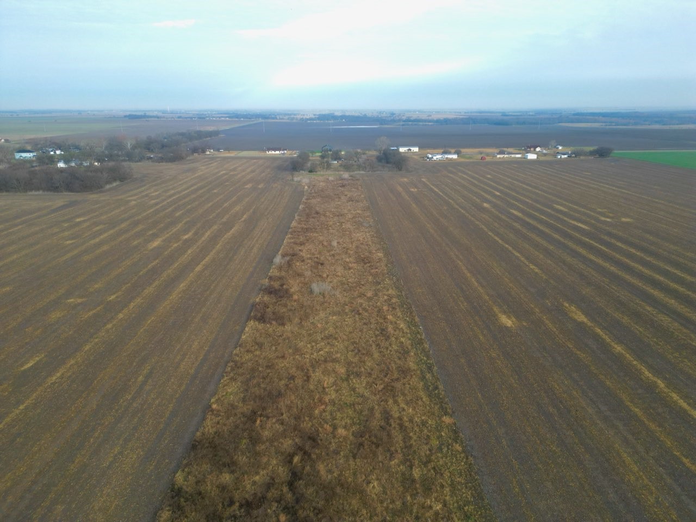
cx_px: 348
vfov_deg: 56.8
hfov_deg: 71.6
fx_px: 483
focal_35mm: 24
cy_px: 261
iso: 130
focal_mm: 6.72
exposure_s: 1/1000
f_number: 1.7
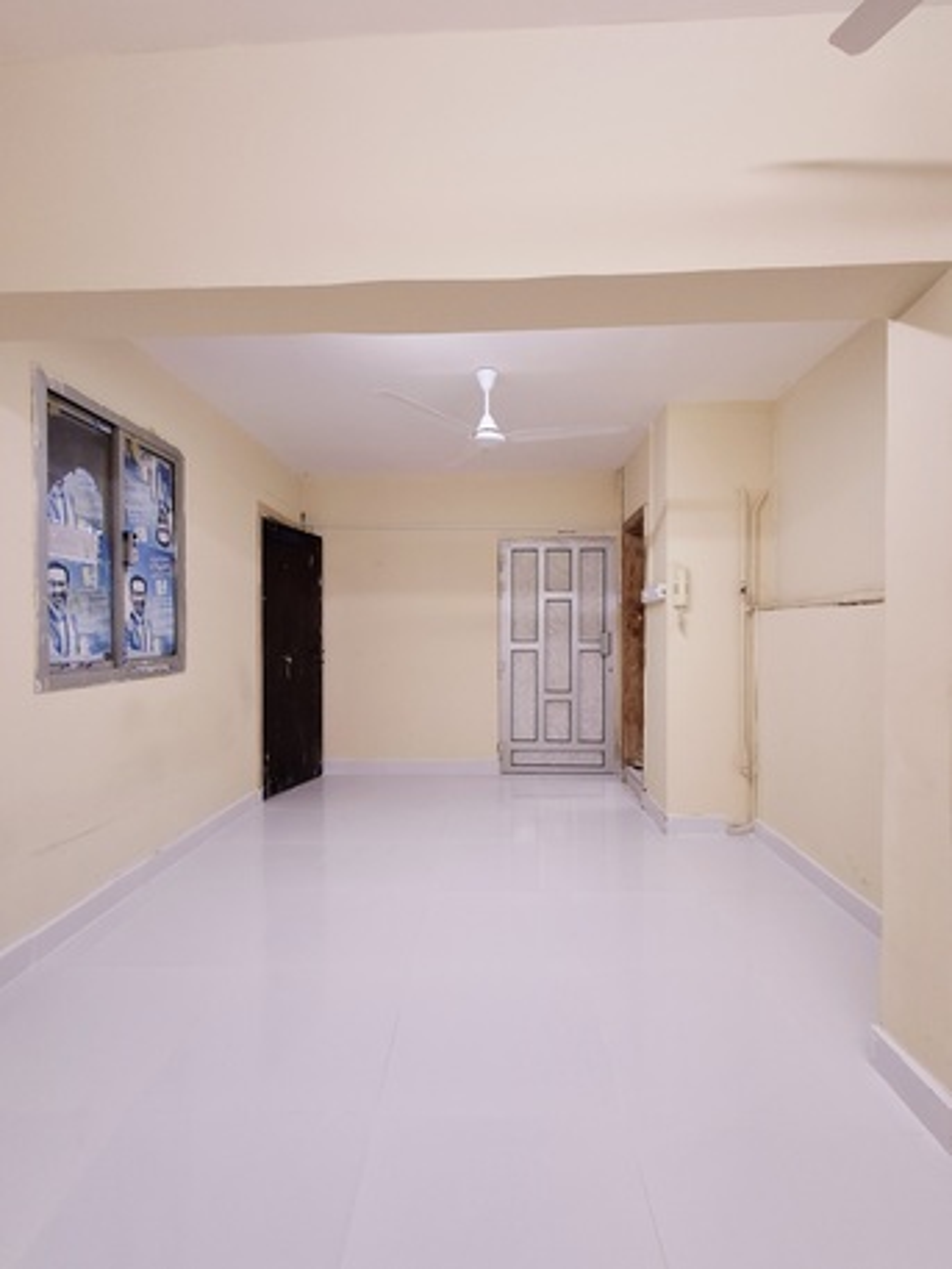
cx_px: 476
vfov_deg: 94.5
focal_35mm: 16
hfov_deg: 78.1
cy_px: 634
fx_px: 586
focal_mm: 1.64
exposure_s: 1/50
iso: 64
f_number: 2.2
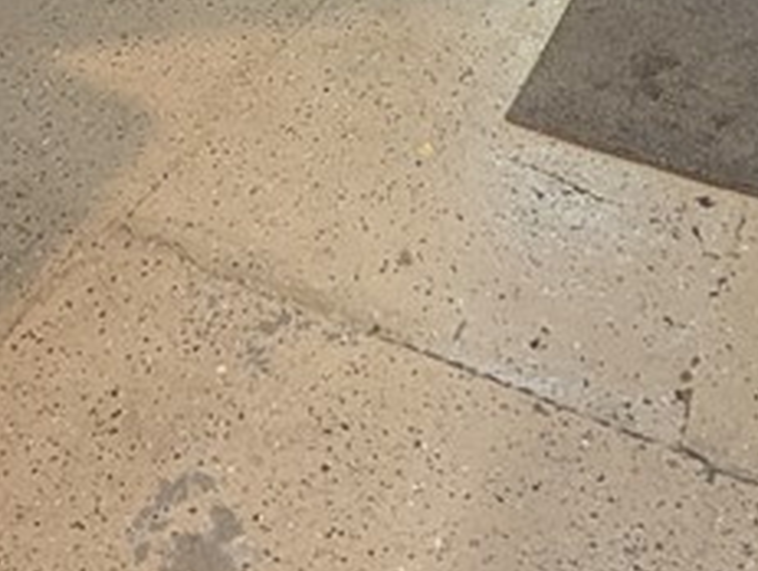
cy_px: -515
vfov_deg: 19.2
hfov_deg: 36.1
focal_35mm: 53
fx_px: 1162
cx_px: 376
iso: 115
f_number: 1.7
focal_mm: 2.02
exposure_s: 1/30
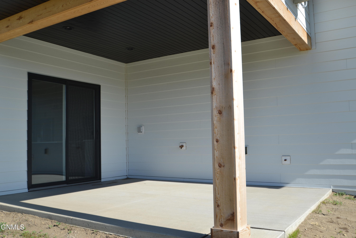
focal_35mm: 33
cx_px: 178
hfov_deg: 57.2
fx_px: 326
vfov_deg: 40.0
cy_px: 119
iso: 100
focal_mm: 22
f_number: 7.1
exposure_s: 1/200
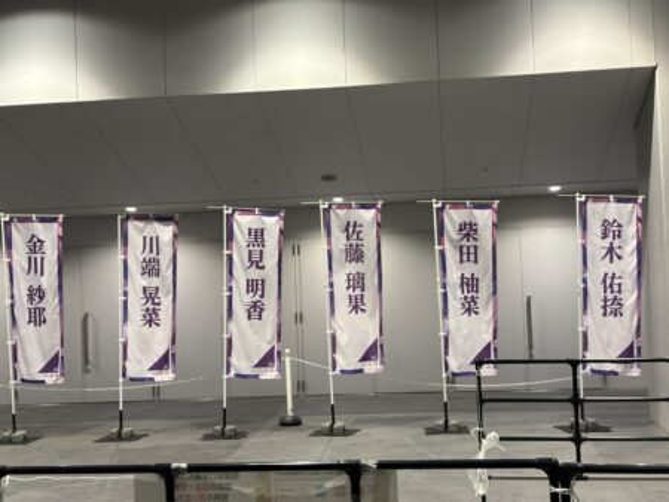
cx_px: 334
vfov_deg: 28.1
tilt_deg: +2.1
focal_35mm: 52
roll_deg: +1.7
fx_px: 1006
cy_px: 251
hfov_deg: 36.8
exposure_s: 1/50
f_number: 1.6
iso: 125
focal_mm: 5.96
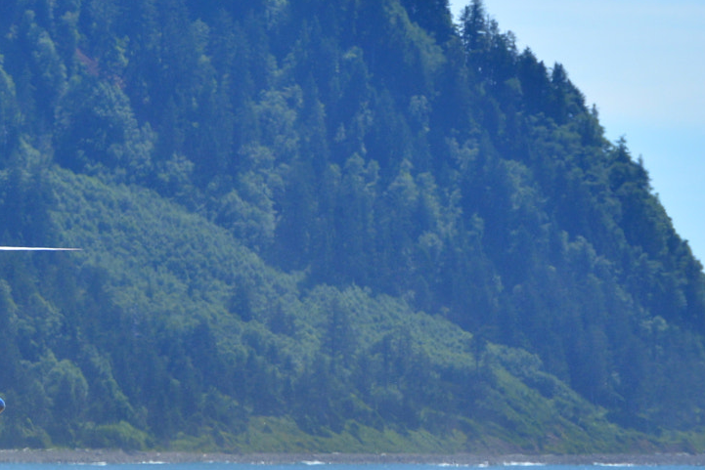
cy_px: 358
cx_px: -268
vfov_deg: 2.9
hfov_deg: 4.4
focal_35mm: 469
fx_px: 9186
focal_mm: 165
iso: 400
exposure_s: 1/2000
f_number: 8
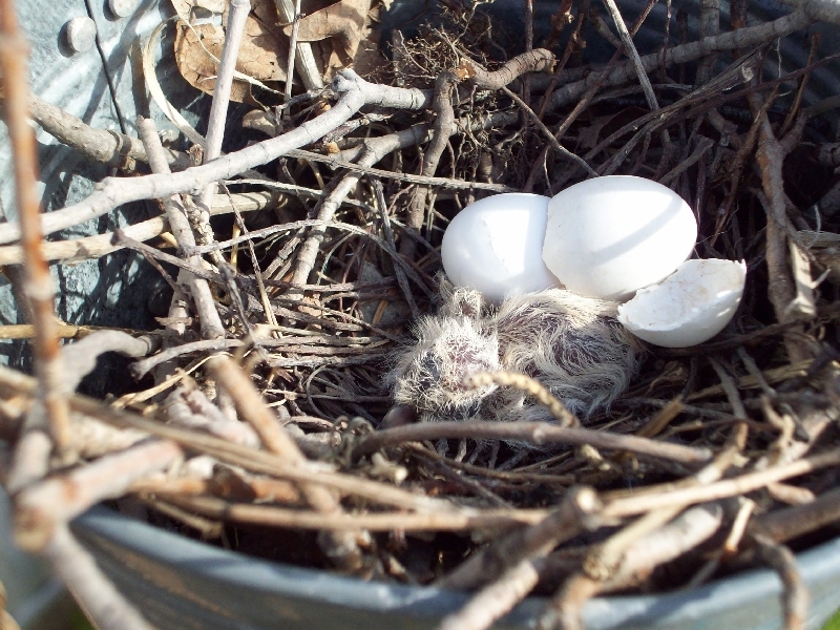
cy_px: 315
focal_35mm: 77
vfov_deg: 19.1
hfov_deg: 25.3
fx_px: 1869
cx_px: 420
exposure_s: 1/307
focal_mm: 12.8
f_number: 4.2
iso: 80
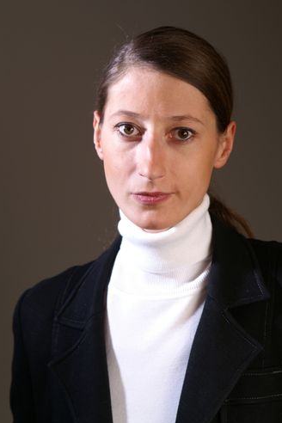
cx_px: 143
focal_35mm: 133
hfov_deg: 10.3
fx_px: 1557
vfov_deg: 15.5
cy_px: 206
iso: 100
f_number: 5.6
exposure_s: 1/90
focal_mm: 85
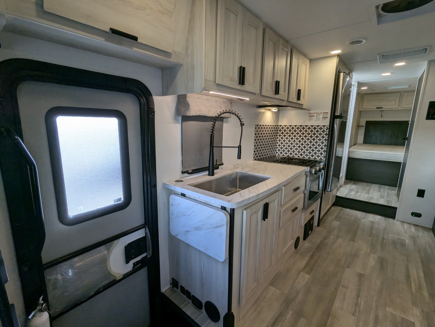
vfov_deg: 78.2
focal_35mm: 16
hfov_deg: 94.4
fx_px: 201
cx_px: 218
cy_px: 164
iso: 82
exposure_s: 1/196
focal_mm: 2.35
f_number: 2.2
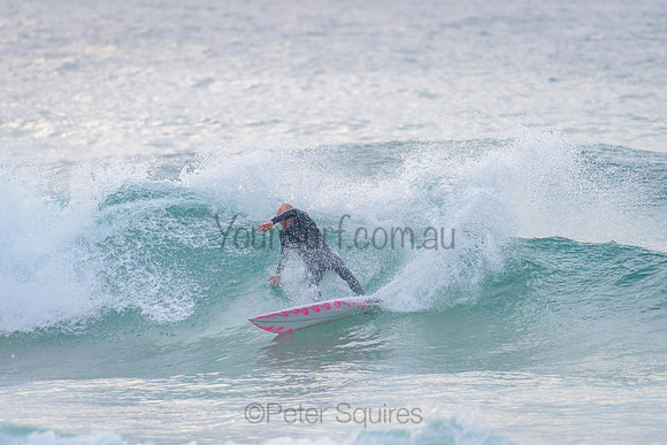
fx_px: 11362
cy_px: 218
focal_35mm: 613
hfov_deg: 3.4
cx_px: 323
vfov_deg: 2.2
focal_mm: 500
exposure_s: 1/1250
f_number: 5.6
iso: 640
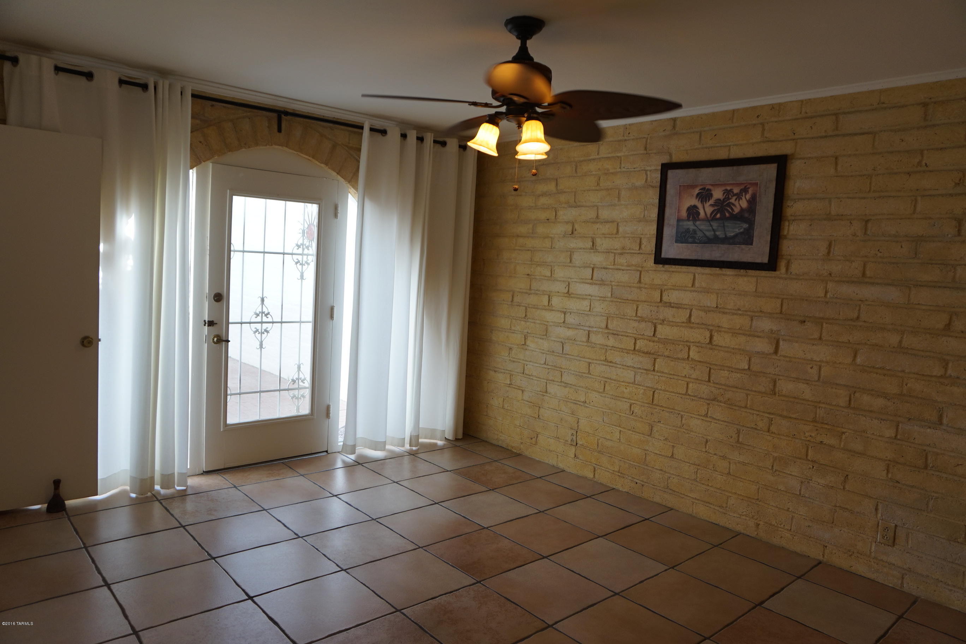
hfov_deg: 73.7
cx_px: 483
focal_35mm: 24
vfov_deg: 53.1
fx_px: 644
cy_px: 322
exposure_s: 1/60
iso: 125
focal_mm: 16
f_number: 4
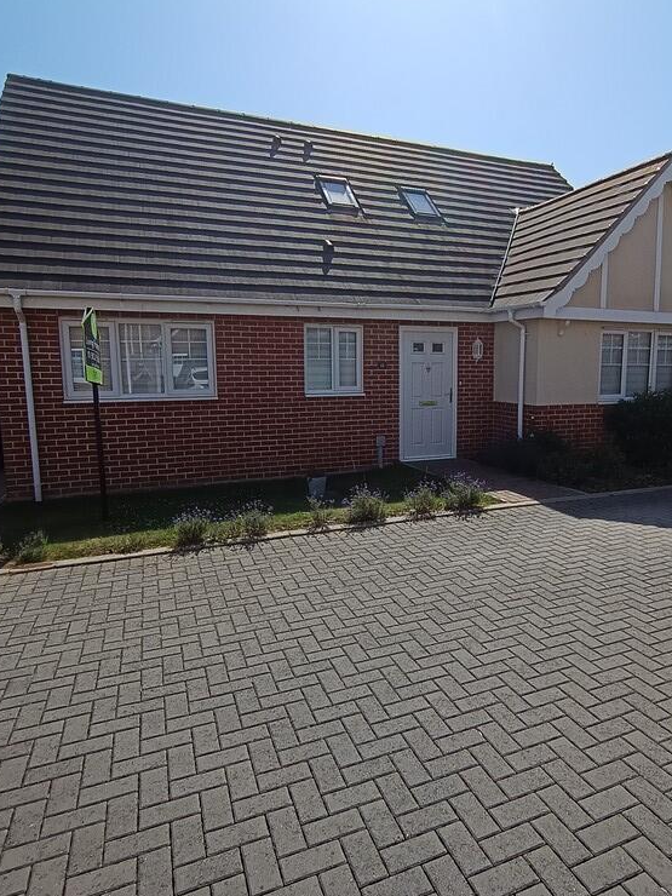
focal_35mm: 18
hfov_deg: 71.1
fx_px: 466
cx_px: 391
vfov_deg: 87.7
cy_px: 440
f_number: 2.2
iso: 107
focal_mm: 1.64
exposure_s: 1/2198
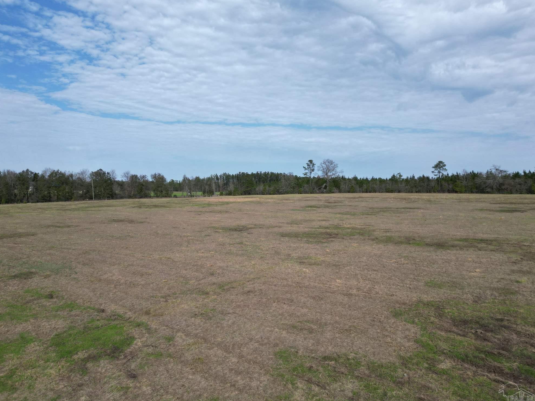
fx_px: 386
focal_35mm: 25
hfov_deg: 69.4
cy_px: 203
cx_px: 269
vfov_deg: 54.9
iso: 110
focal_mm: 6.72
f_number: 1.7
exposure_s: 1/3000
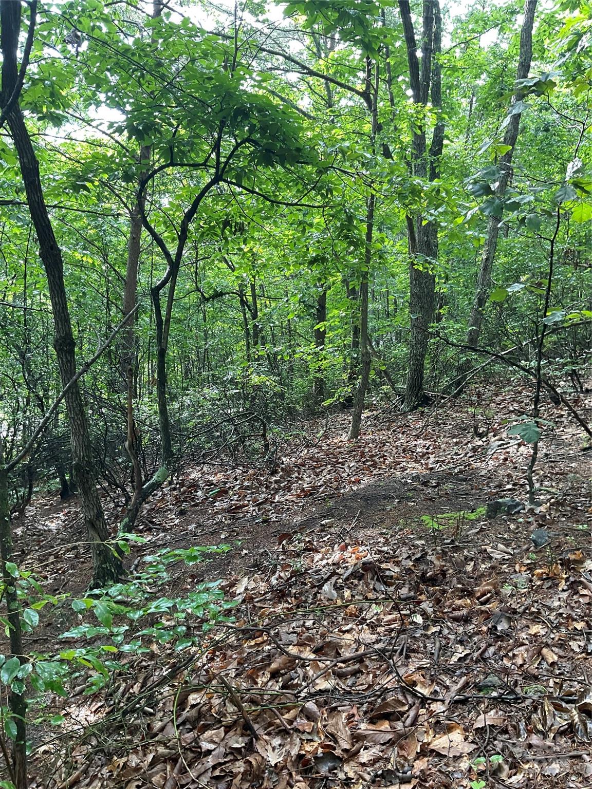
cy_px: 394
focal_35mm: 29
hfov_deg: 48.2
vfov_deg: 61.7
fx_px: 661
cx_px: 296
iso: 80
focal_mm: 3
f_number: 1.8
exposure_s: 1/60
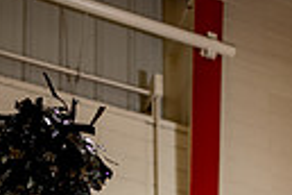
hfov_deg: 24.2
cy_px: 494
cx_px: 160
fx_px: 681
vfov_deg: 12.2
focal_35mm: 84
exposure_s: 1/400
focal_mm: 24
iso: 160
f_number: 1.4
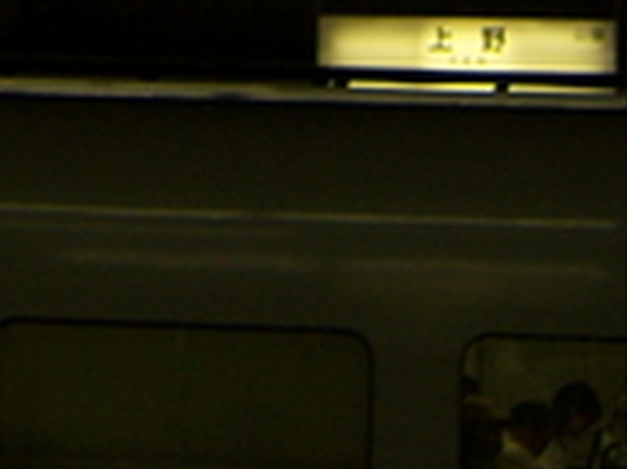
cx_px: -4
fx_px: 3656
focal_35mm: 202
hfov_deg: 9.7
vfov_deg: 6.8
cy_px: -763
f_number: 2.8
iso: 80
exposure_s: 1/60
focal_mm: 7.5
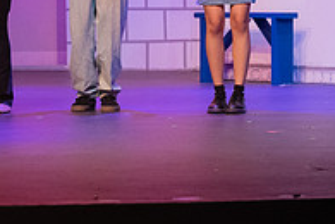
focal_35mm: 220
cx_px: 17
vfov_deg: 6.2
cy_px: -41
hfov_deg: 9.3
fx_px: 2047
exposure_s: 1/500
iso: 5000
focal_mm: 70
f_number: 4
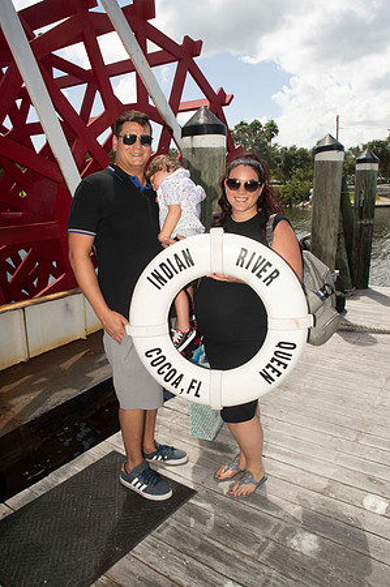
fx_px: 440
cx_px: 195
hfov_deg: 47.8
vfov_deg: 67.4
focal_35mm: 27
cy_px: 294
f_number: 10
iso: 100
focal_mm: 18
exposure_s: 1/200
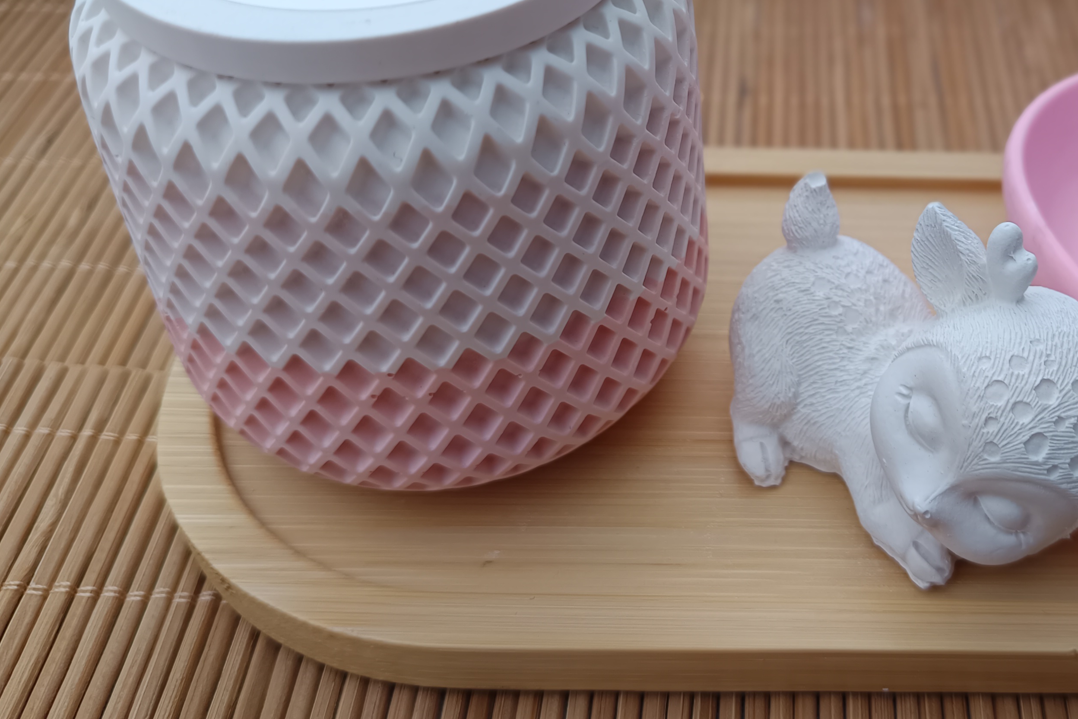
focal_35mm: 40
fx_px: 1198
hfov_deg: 46.6
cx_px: 813
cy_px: 223
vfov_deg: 33.0
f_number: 1.7
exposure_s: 1/560
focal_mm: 5.31
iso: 51
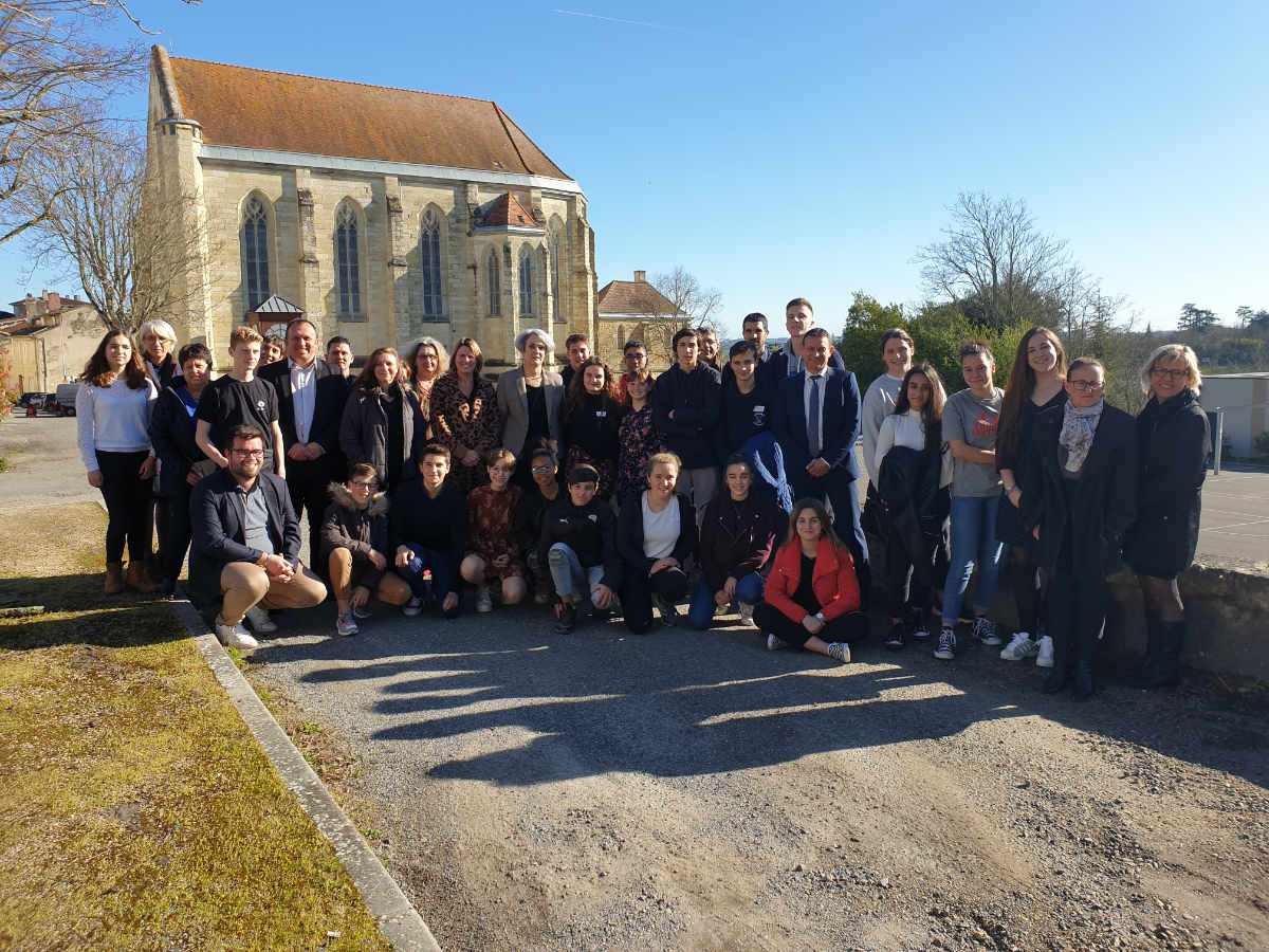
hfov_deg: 67.3
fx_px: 953
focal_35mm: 26
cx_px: 634
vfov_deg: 53.1
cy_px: 476
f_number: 2.4
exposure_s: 1/1016
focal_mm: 4.3
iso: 50
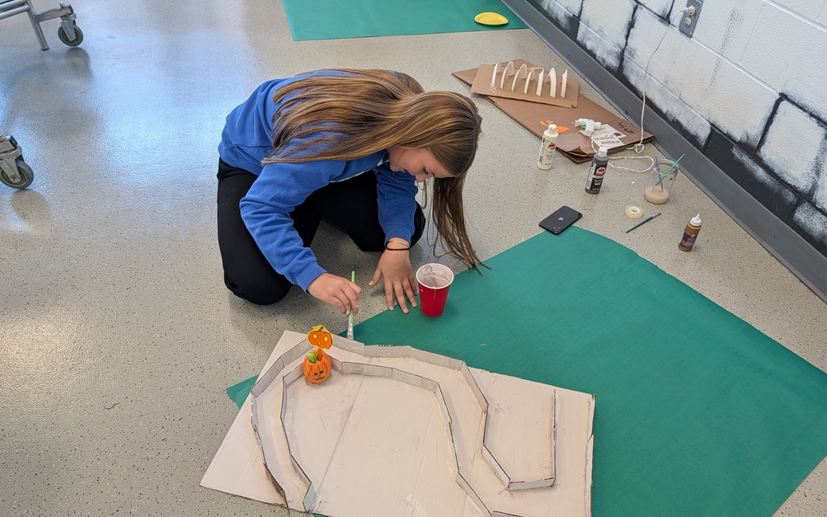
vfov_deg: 47.6
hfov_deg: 70.4
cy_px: 259
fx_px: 586
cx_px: 419
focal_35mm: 26
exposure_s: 1/120
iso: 152
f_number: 1.68
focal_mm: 6.9
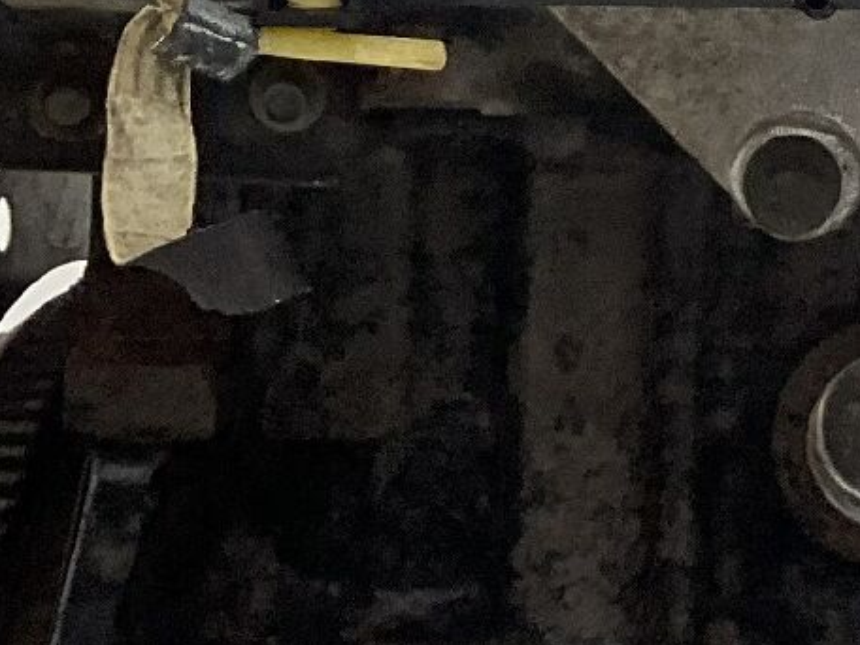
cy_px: -703
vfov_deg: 10.9
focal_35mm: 122
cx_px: 1048
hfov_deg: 15.5
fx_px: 3031
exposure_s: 1/100
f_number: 1.8
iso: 40
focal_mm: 3
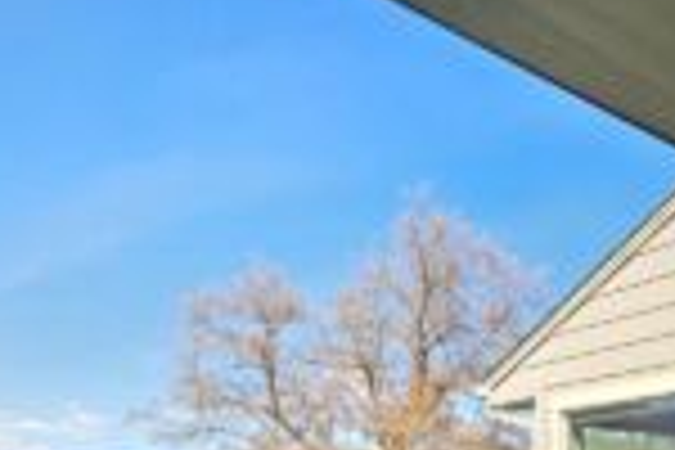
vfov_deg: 29.0
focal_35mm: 36
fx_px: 675
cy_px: 603
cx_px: 590
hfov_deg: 48.4
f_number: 1.9
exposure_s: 1/859
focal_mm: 2.2
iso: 40
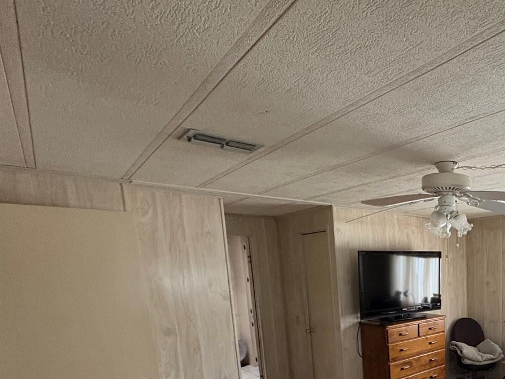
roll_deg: +1.0
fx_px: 365
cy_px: 323
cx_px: 449
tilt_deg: -9.5
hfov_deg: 59.6
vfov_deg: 50.3
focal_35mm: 25
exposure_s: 1/60
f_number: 2.2
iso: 500
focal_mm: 2.22
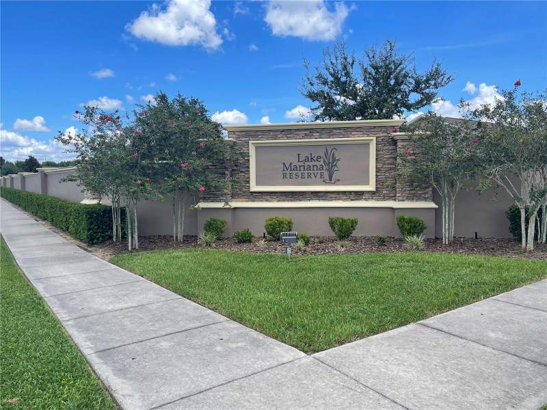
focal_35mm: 25
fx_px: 395
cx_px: 274
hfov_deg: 69.4
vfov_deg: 54.9
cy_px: 205
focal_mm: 5.1
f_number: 1.6
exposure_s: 1/2165
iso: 32
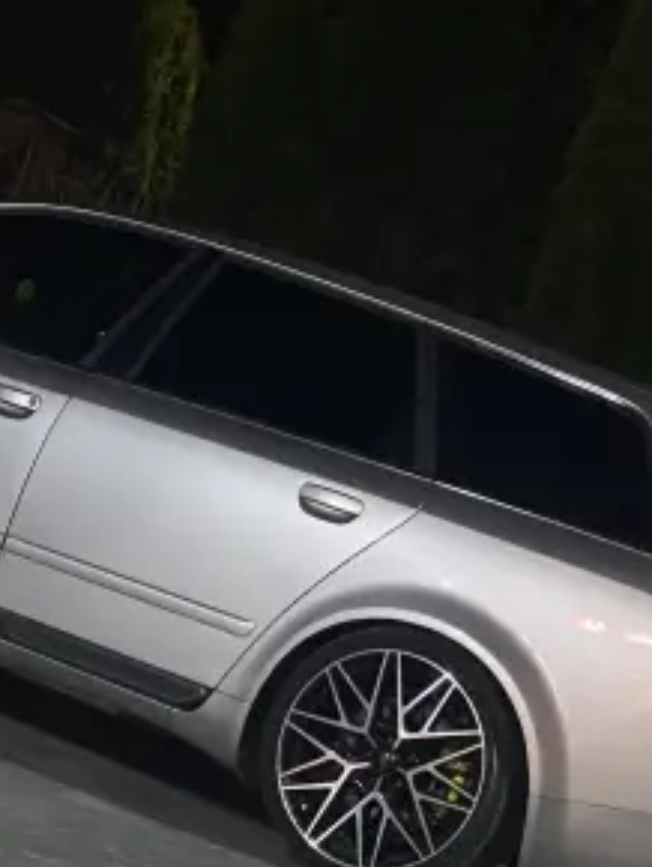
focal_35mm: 153
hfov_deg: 9.7
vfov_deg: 12.9
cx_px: 33
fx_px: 3837
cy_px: 546
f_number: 2
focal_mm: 6
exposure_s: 1/25
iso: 1000
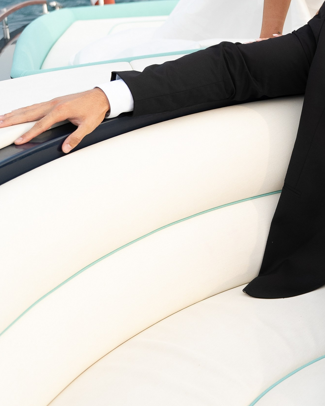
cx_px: 320
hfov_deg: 20.1
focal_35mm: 74
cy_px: -18
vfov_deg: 24.3
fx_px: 889
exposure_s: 1/2000
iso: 500
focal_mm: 32
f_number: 3.2
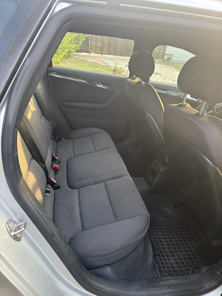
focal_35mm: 26
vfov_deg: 67.3
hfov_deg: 53.1
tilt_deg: -35.1
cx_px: 111
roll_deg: -7.3
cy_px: 148
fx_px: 222
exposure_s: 1/90
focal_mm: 5.96
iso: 125
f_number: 1.6
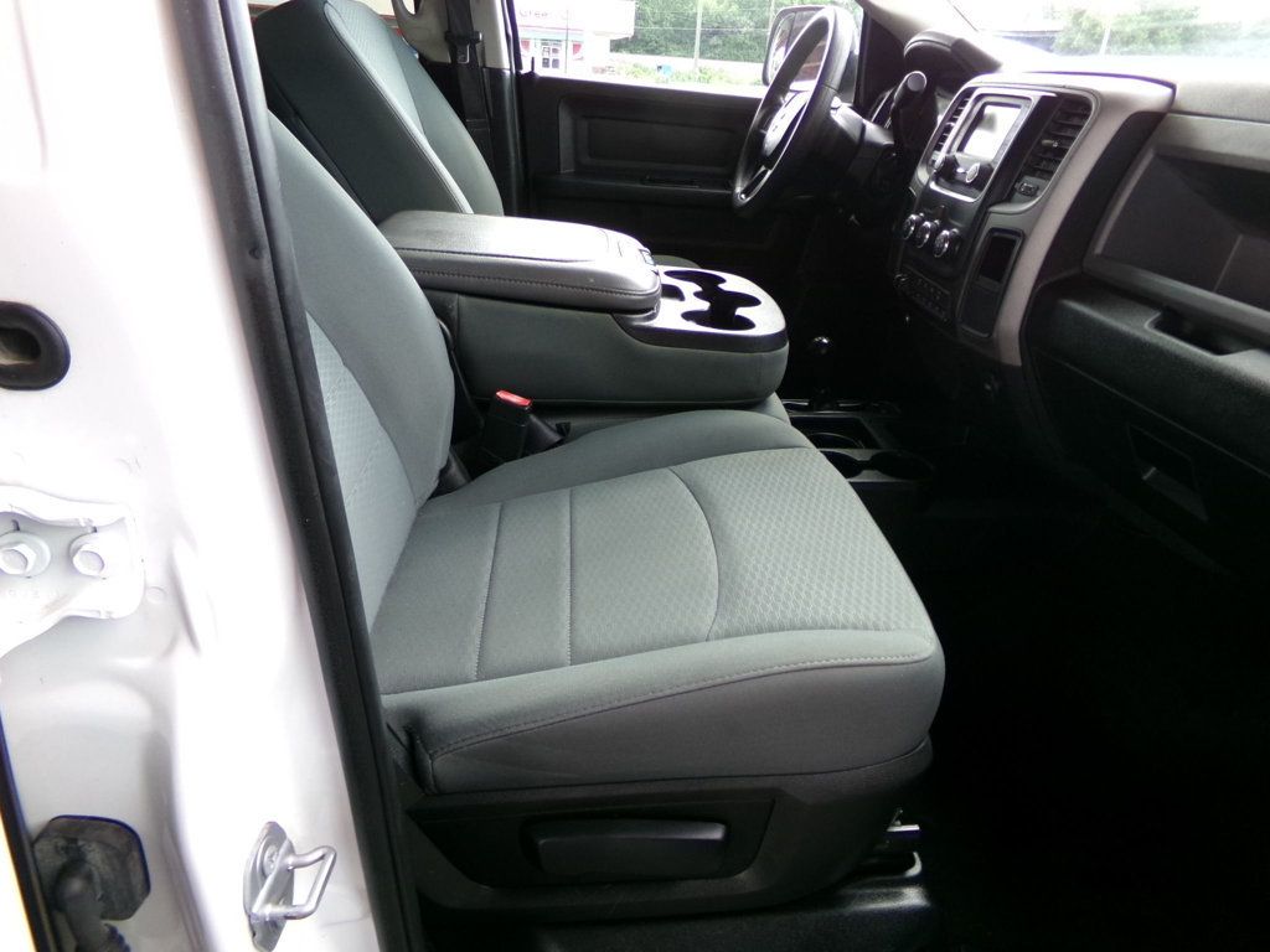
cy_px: 476
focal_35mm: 24
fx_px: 881
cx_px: 635
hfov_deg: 71.6
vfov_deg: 56.8
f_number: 3.7
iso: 205
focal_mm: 4.3
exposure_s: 1/60
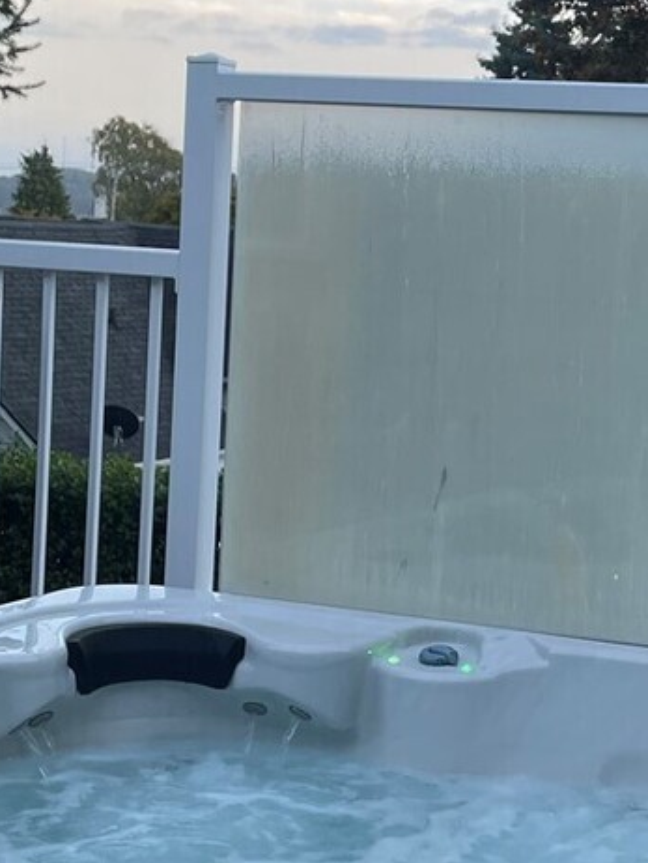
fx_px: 2020
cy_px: 417
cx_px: 641
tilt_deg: -3.9
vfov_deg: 24.1
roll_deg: -3.2
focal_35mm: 81
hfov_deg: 17.8
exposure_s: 1/136
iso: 32
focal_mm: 4.2
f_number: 1.6
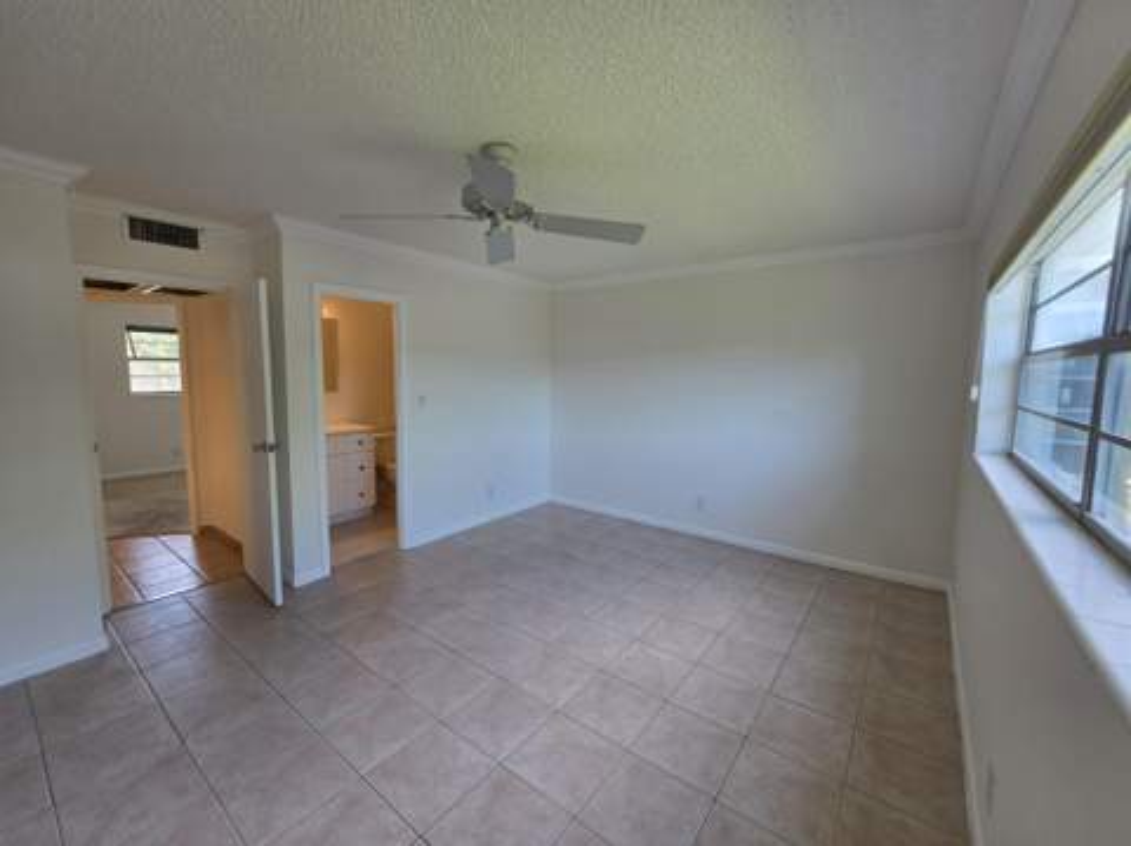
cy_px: 423
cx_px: 566
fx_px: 424
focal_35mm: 13
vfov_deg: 89.8
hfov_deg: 106.2
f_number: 2.2
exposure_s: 1/120
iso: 100
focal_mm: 2.2
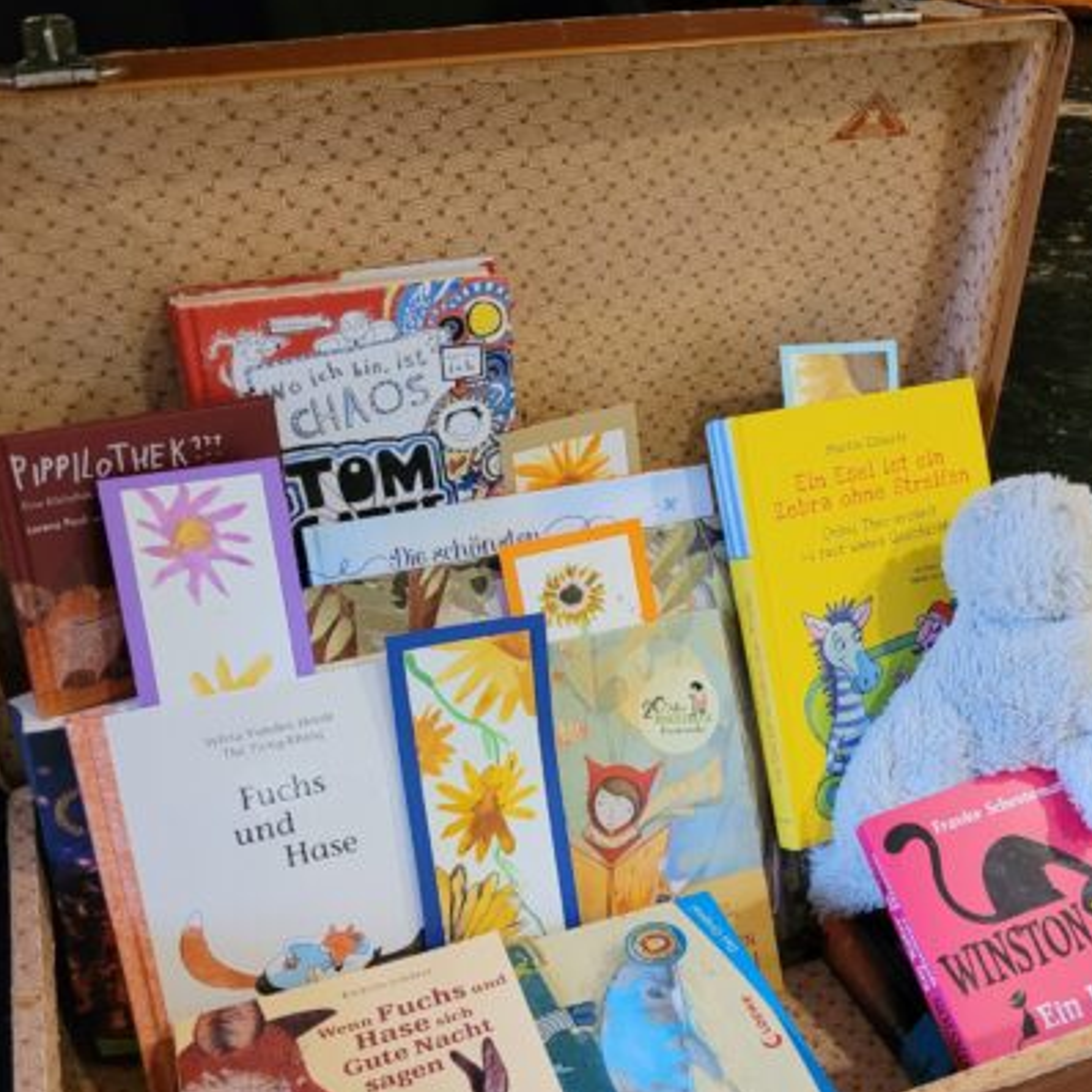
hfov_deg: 44.9
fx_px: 1321
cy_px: 628
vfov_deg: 44.8
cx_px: 606
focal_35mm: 37
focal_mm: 5.4
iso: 500
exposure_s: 1/50
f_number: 1.8
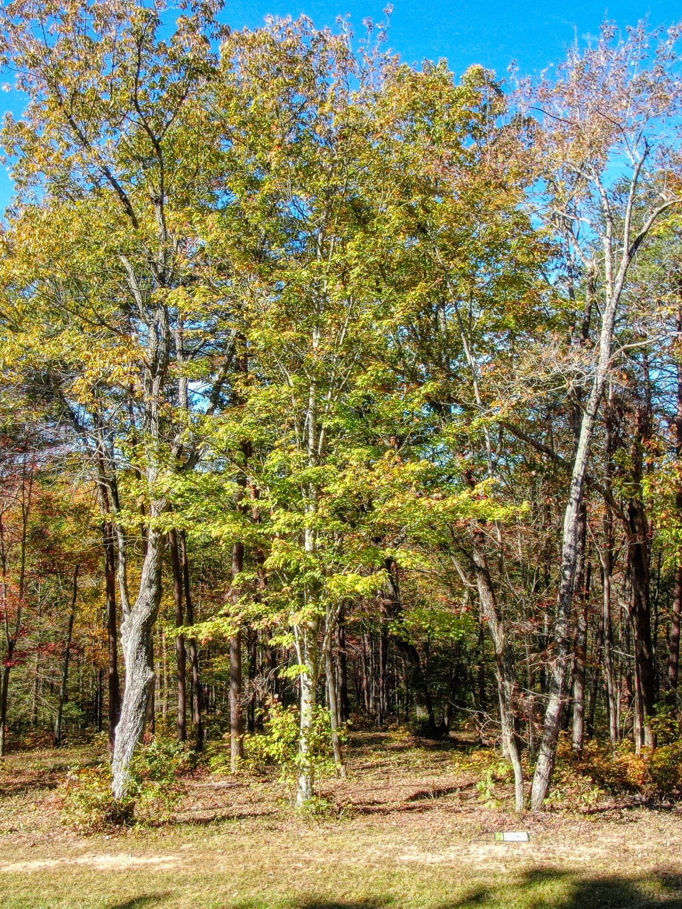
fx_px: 972
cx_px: 330
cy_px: 490
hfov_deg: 38.7
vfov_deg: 50.1
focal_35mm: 37
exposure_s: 1/400
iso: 100
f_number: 2.8
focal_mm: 4.4
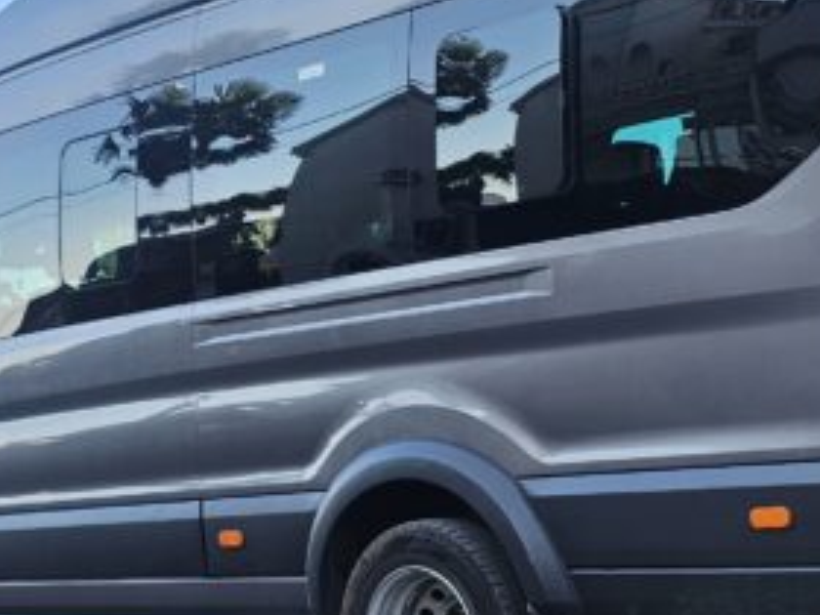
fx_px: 1990
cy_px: 401
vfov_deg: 17.5
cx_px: 340
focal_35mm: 84
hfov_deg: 23.3
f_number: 1.7
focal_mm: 6.3
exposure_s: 1/103
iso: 10
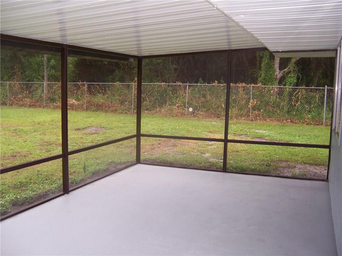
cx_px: 171
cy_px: 128
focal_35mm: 33
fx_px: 326
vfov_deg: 42.9
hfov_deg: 55.4
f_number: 2.8
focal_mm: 5.5
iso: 140
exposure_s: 1/60
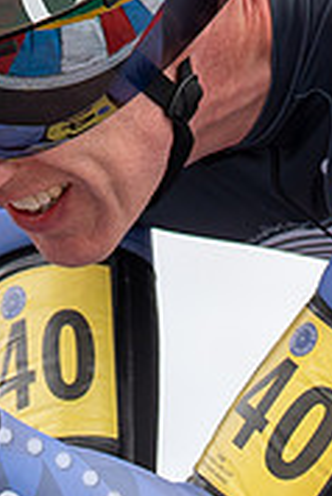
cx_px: 114
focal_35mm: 517
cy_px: 539
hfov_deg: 2.7
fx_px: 7137
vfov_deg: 4.0
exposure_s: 1/1000
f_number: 3.5
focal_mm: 70
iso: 125
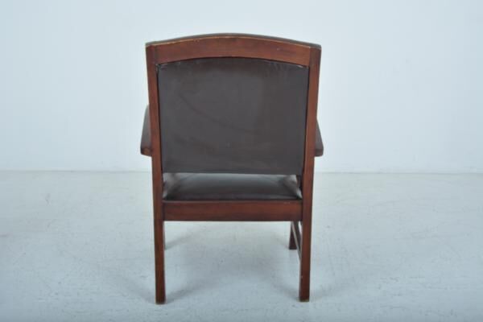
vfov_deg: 28.1
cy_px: 161
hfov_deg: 41.1
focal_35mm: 48
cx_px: 242
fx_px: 644
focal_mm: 32
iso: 640
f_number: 10
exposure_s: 1/200
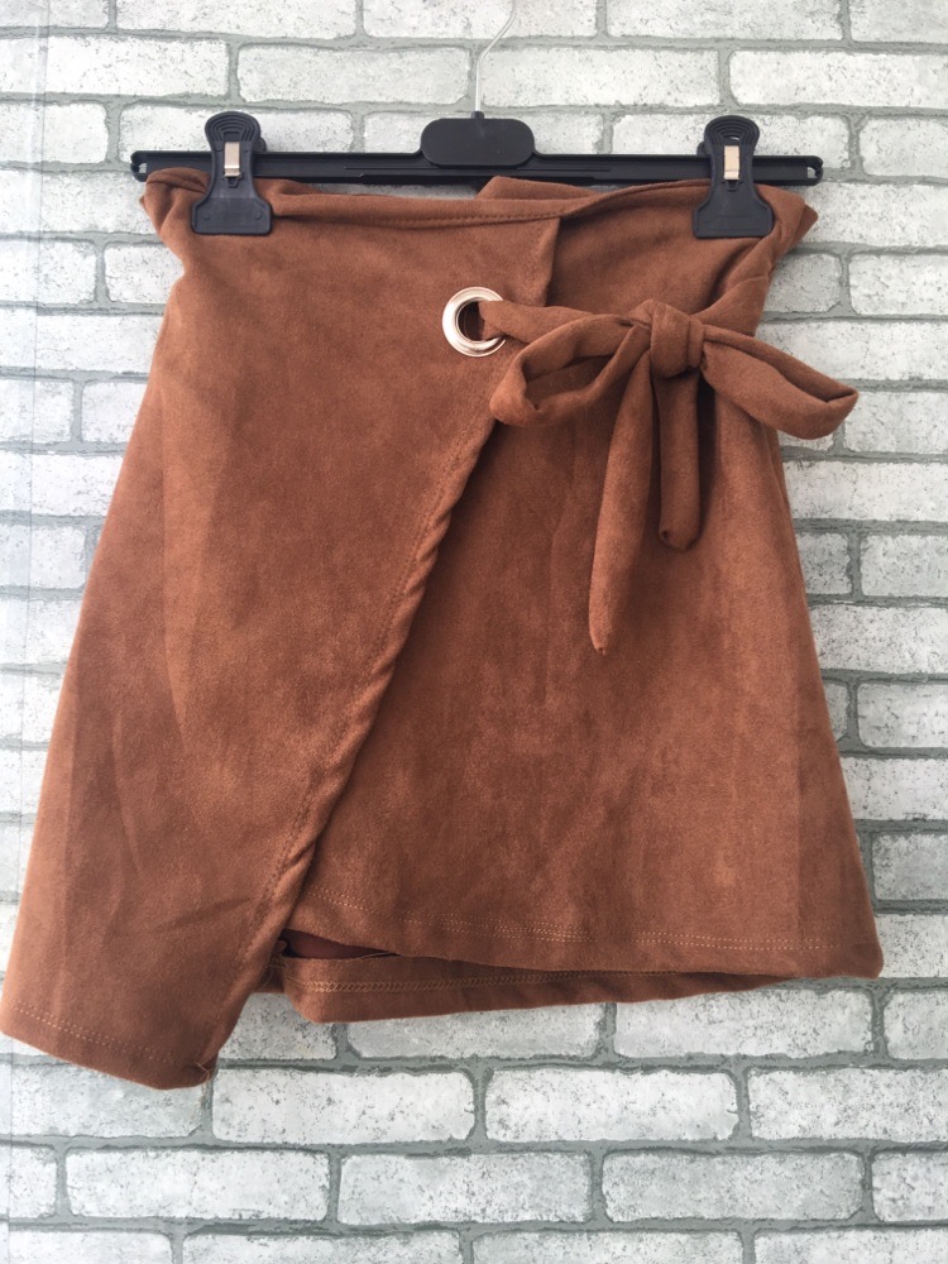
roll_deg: +0.4
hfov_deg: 48.2
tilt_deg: +5.8
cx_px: 474
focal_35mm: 29
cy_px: 632
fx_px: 1059
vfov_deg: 61.7
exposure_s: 1/125
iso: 25
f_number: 2.2
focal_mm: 4.15
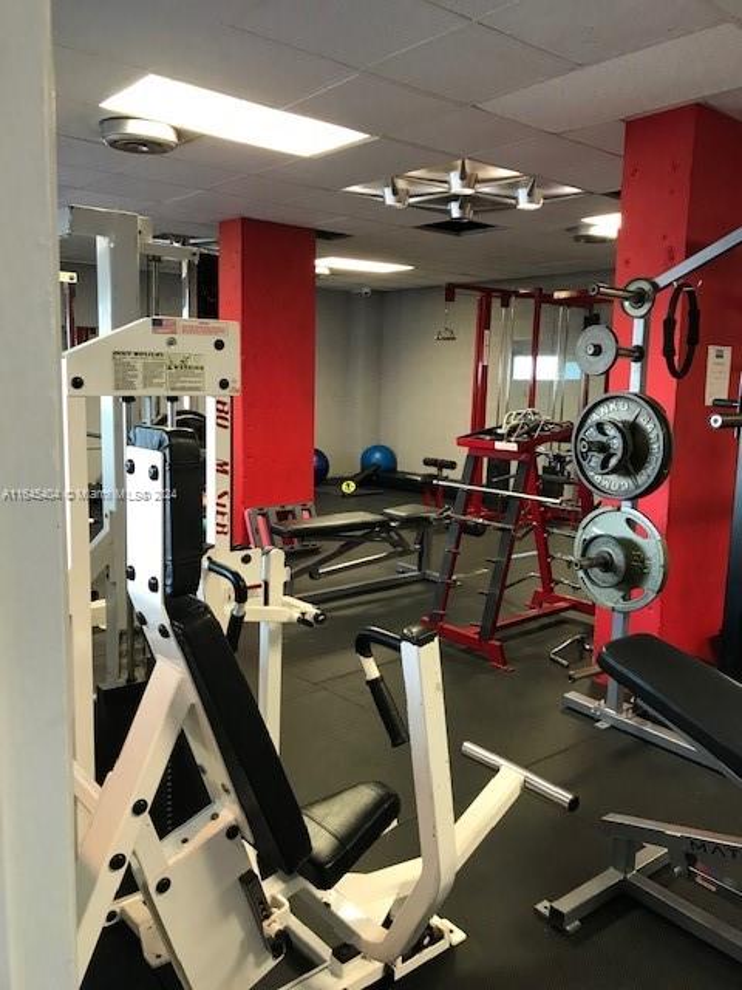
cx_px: 371
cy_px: 495
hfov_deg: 49.7
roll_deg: +1.1
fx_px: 800
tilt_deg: -8.1
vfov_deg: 63.4
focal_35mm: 28
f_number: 1.8
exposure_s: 1/17
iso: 40
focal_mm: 3.99
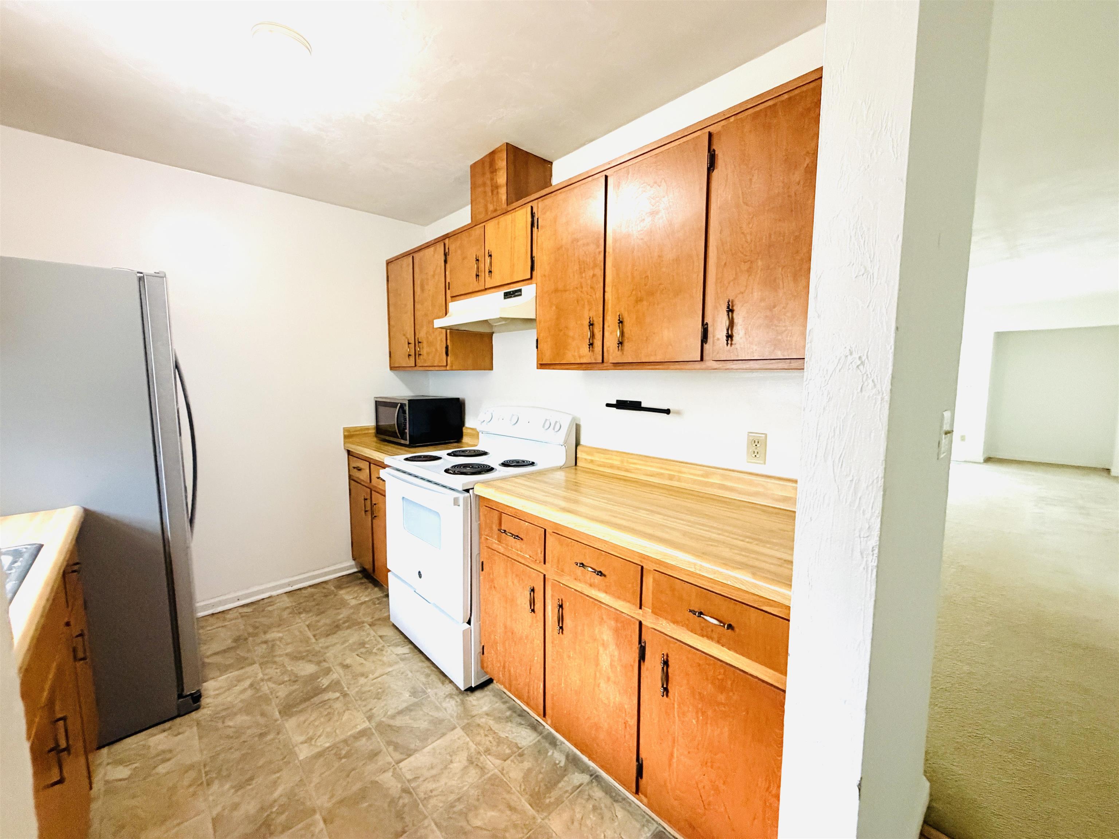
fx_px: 453
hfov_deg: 102.1
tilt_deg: -6.4
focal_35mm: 14
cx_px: 560
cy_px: 420
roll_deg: +0.3
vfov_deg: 85.7
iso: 500
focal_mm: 2.22
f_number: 2.2
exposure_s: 1/60
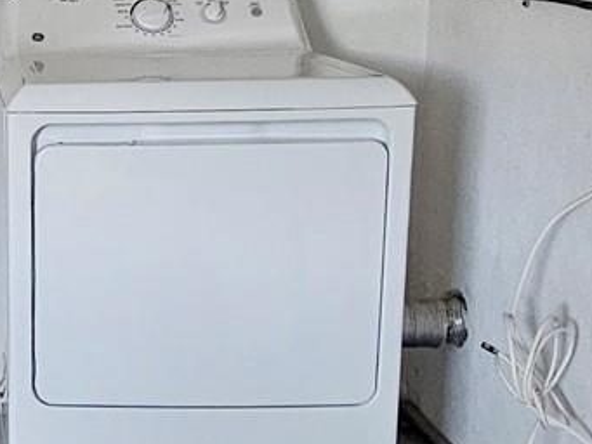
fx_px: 1044
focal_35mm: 61
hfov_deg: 27.3
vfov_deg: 23.9
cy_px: 144
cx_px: -146
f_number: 2.2
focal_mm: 2.2
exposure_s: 1/30
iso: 500
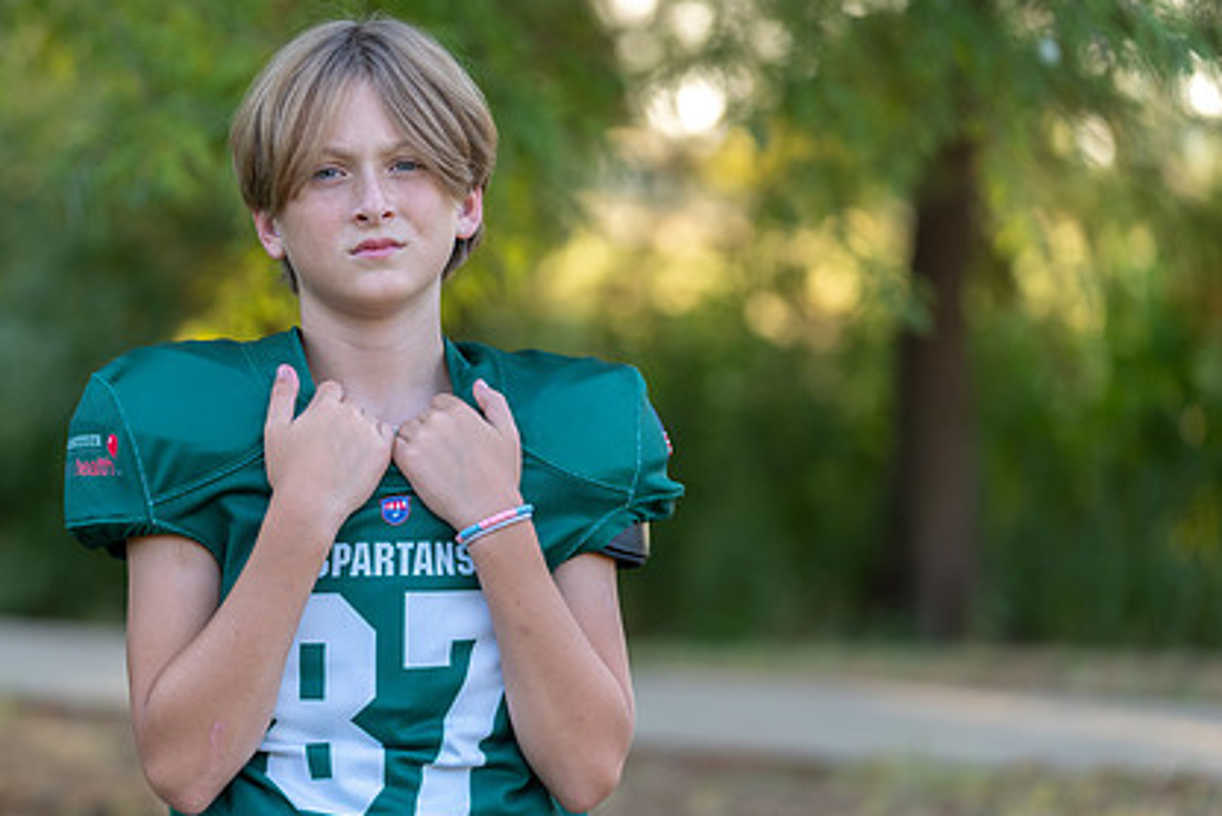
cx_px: 385
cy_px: 424
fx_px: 5163
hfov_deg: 13.5
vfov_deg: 9.0
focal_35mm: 152
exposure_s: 1/320
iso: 250
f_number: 2.8
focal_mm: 109
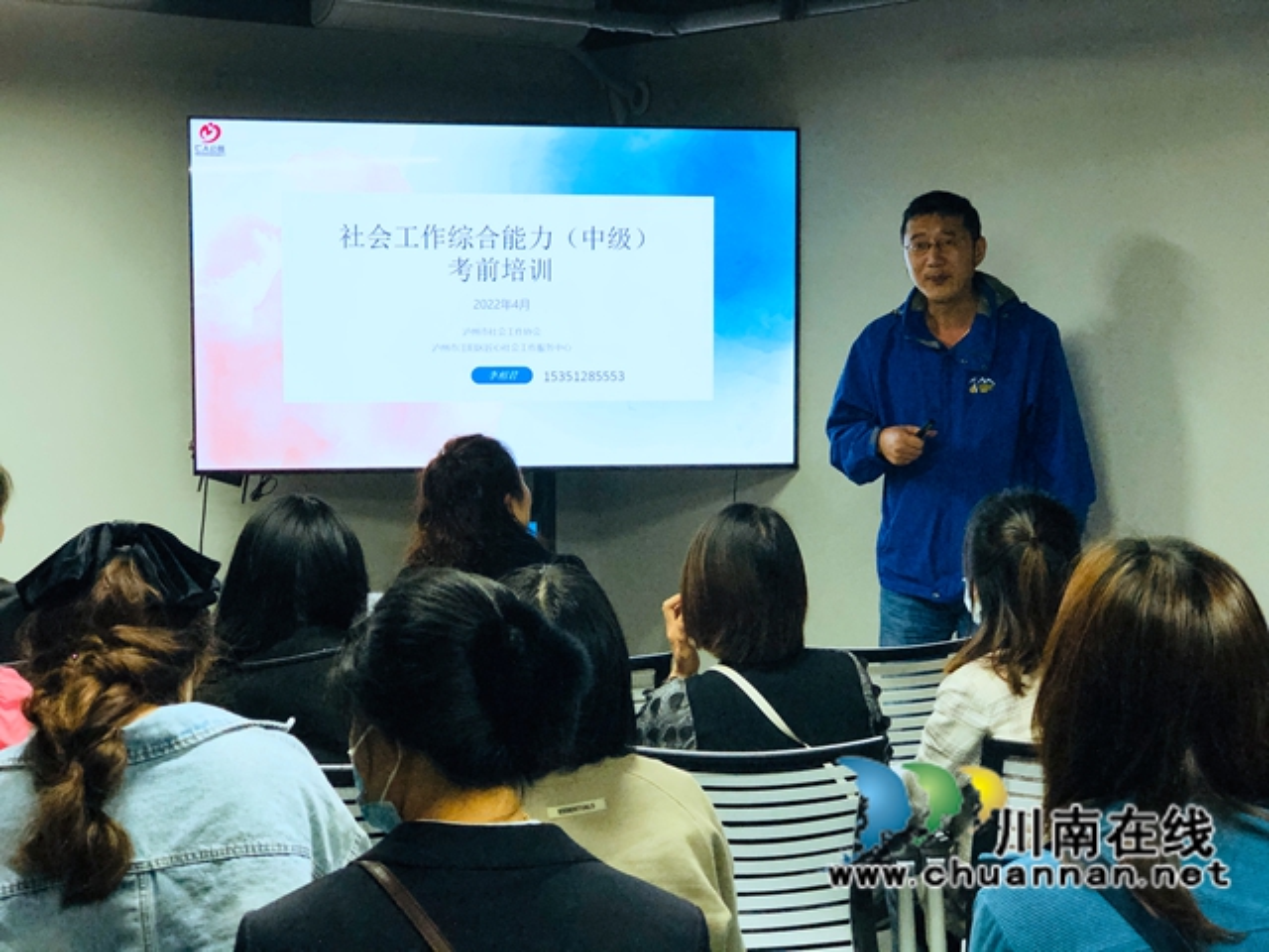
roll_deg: -0.7
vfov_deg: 25.7
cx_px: 634
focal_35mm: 57
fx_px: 2090
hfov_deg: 33.8
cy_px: 476
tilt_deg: -5.8
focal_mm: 6.6
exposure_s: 1/33
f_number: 2.8
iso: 40
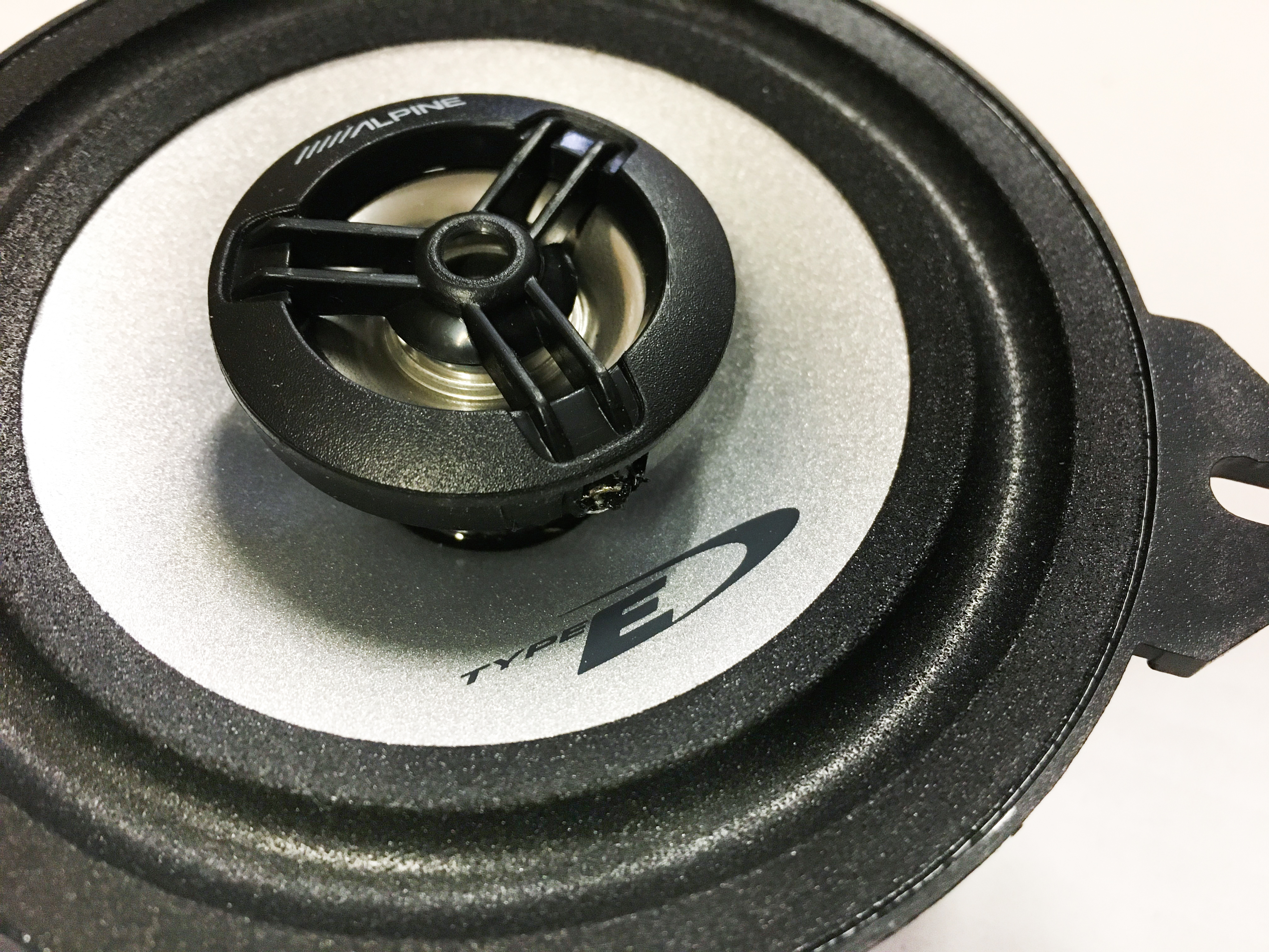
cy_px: 476
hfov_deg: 61.7
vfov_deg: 48.2
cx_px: 634
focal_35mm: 29
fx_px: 1063
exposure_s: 1/33
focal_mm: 4.15
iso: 200
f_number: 2.2
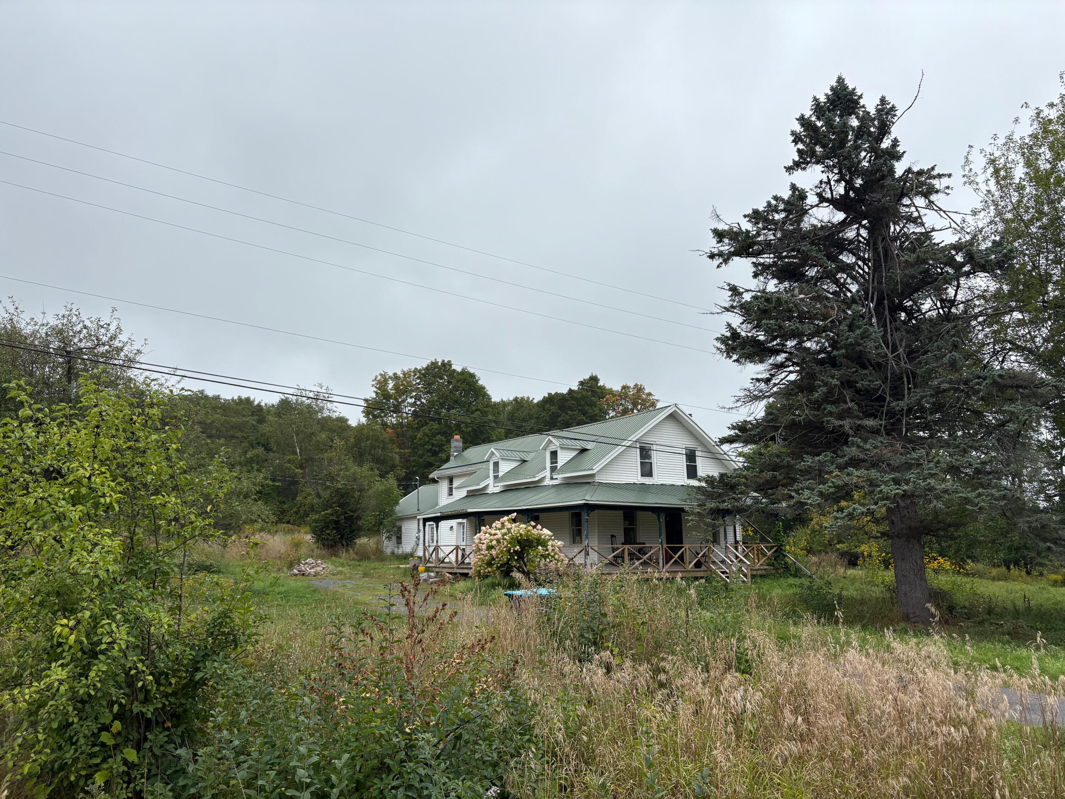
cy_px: 400
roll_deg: +0.9
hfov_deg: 67.3
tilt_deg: +11.4
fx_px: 800
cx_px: 532
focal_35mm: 26
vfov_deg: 53.1
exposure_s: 1/1263
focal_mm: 5.96
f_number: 1.6
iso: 50
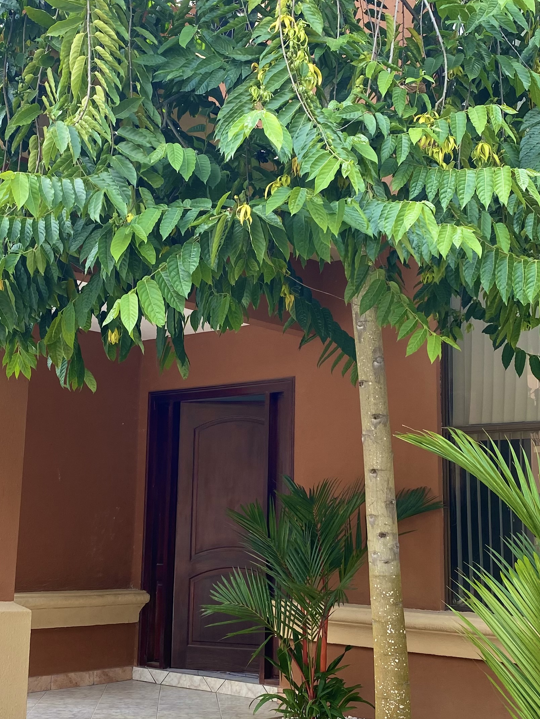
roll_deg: -1.8
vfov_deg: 38.9
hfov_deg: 29.7
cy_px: 366
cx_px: 239
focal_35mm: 49
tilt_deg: +10.4
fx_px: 1019
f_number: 1.8
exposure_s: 1/274
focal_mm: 4.25
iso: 32
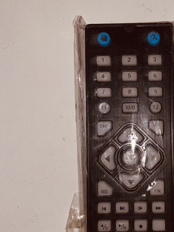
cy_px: 138
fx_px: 308
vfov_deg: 41.1
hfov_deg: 30.4
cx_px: 150
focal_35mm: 46
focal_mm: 4.2
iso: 32
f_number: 1.6
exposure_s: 1/80
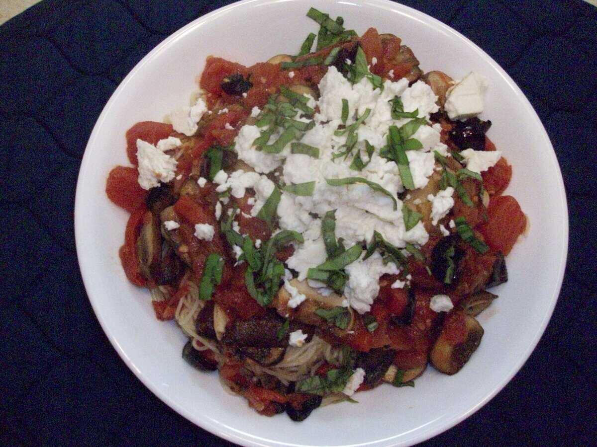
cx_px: 298
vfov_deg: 41.8
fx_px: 586
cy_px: 224
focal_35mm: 34
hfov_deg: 54.0
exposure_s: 1/128
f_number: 2.8
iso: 800
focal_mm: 5.7
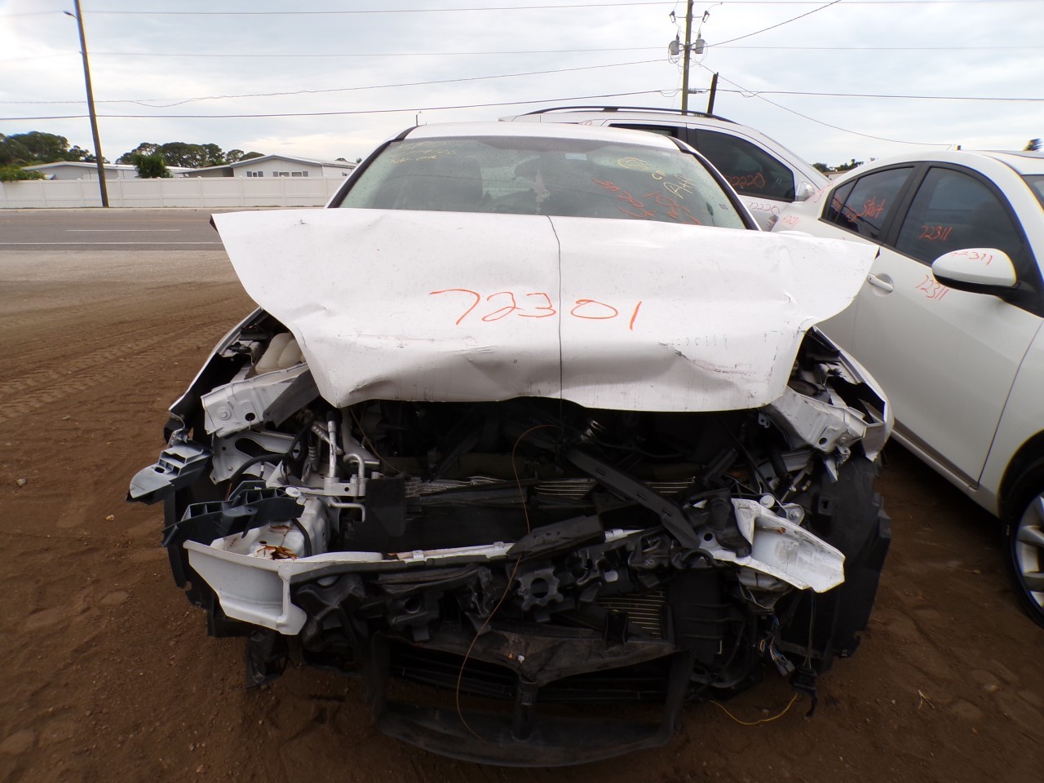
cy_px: 392
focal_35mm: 24
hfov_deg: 71.6
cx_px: 522
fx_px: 724
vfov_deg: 56.8
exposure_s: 1/110
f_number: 4.4
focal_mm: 4.3
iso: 100
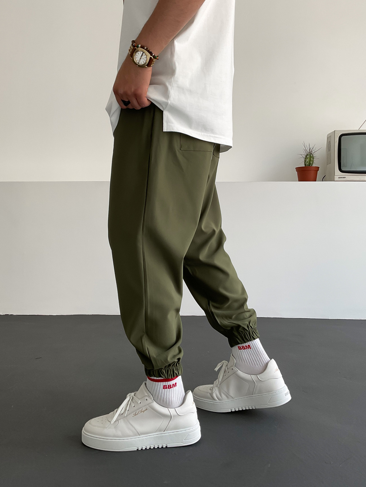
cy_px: 215
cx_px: 170
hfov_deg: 41.8
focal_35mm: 34
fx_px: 479
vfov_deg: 53.8
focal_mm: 3
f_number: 1.8
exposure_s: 1/120
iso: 32
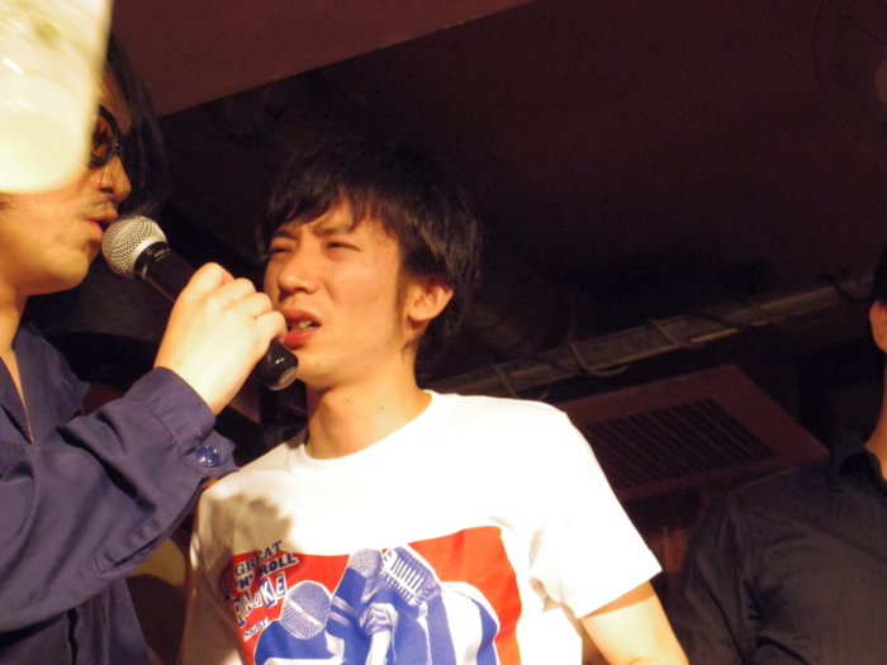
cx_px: 444
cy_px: 332
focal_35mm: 79
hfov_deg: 24.7
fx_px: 2024
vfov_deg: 18.7
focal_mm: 14.3
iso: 3200
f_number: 4.5
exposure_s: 1/60
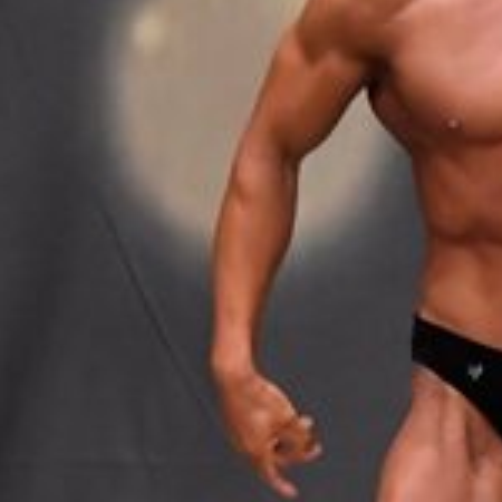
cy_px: 458
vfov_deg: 1.8
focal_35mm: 990
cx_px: 477
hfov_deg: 1.8
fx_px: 16243
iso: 6400
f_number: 5.6
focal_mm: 150
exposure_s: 1/400
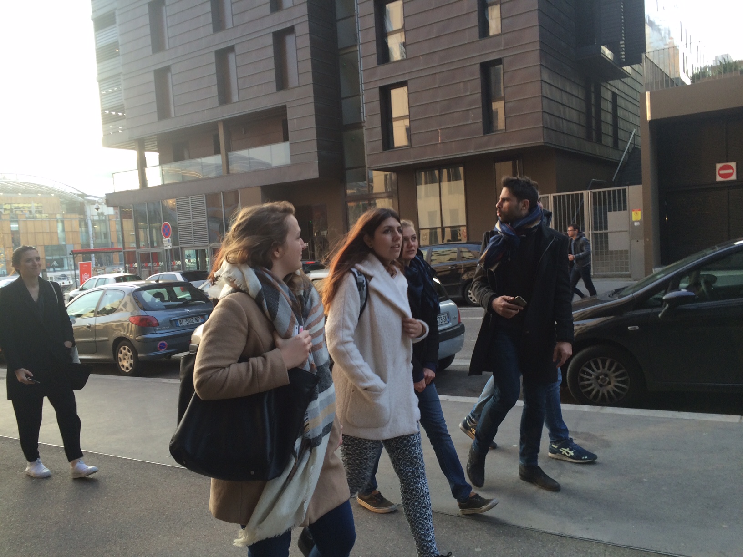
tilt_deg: -0.7
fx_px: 622
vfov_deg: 48.2
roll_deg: +3.4
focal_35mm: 29
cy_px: 278
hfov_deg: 61.7
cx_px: 372
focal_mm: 4.15
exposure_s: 1/120
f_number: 2.2
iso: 32
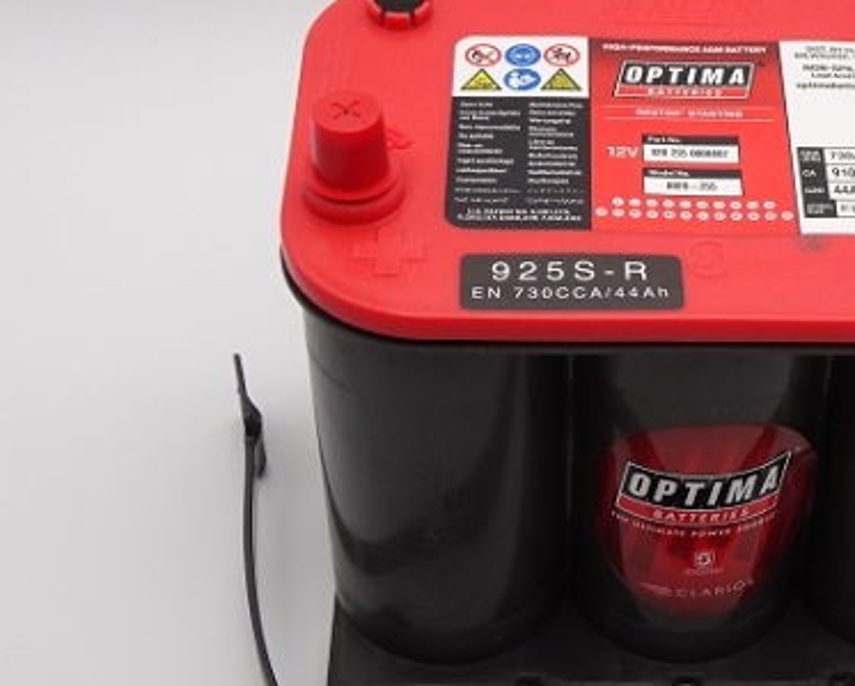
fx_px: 1950
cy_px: 379
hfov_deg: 24.3
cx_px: 690
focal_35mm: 77
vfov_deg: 19.9
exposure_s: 1/50
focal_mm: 7.87
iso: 160
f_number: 4.5
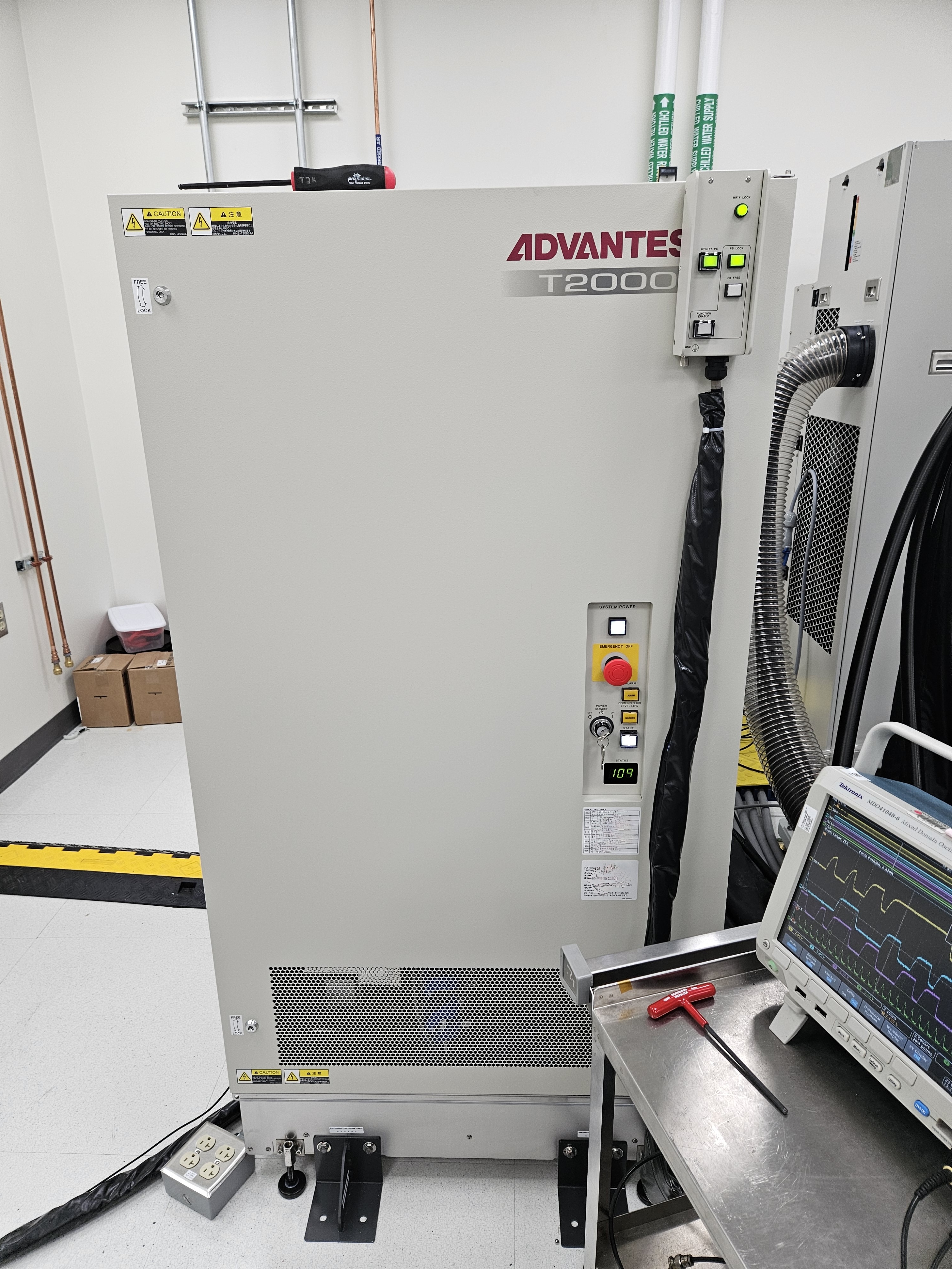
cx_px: 476
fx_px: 843
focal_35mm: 23
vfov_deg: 73.9
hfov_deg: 58.9
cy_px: 634
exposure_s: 1/120
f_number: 1.8
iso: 80
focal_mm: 5.4
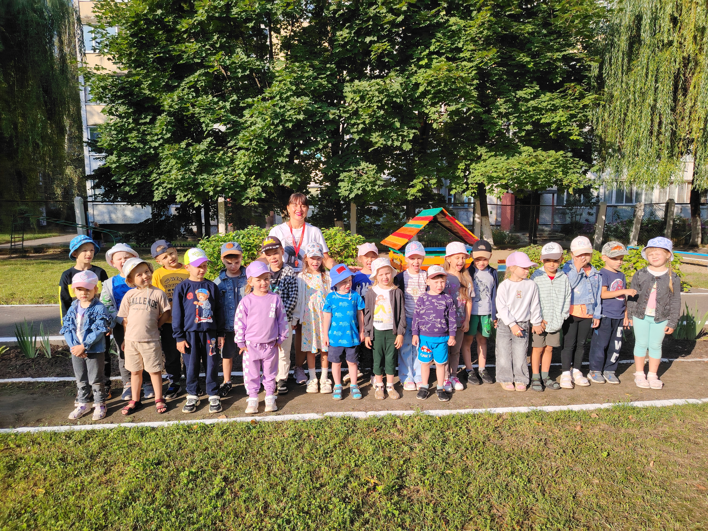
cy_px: 266
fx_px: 491
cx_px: 354
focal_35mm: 24
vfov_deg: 56.8
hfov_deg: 71.6
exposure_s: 1/900
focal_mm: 5.25
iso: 153
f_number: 1.75
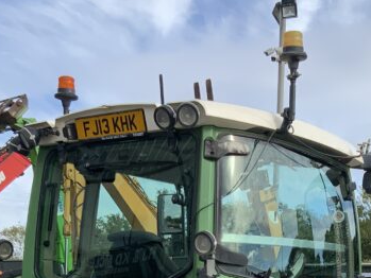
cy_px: 372
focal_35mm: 85
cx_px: 277
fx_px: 911
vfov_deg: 16.3
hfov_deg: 22.8
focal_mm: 3
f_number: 1.8
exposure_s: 1/912
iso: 16
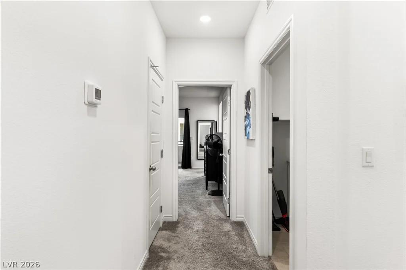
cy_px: 135
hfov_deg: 84.0
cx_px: 203
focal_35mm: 20
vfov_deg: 61.9
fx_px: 226
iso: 400
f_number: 8
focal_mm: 20
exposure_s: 1/15
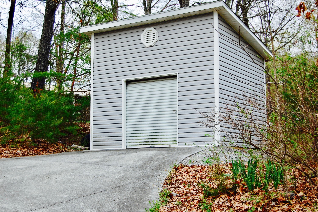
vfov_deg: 23.7
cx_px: 159
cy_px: 106
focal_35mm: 57
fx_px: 503
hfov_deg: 35.1
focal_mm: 38
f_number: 6.3
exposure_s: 1/160
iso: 200
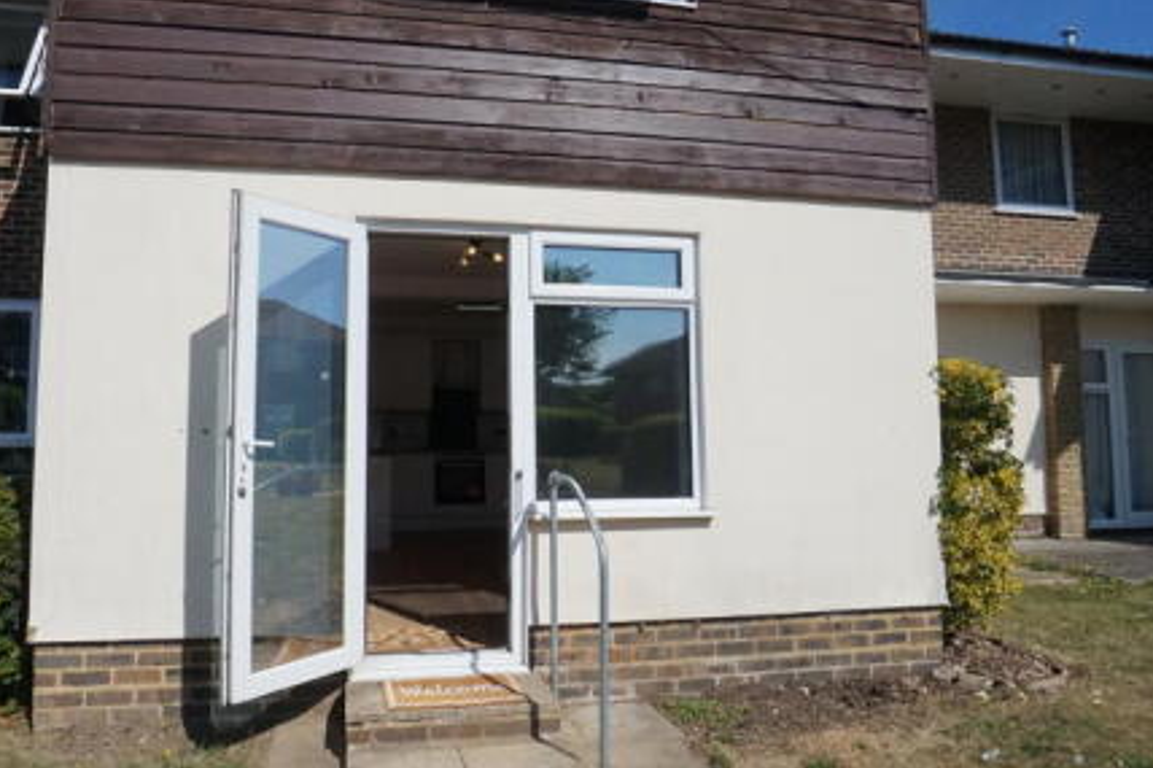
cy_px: 389
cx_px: 485
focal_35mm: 23
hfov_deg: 75.6
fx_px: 736
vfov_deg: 55.1
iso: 1600
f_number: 14
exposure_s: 1/2500
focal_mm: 10
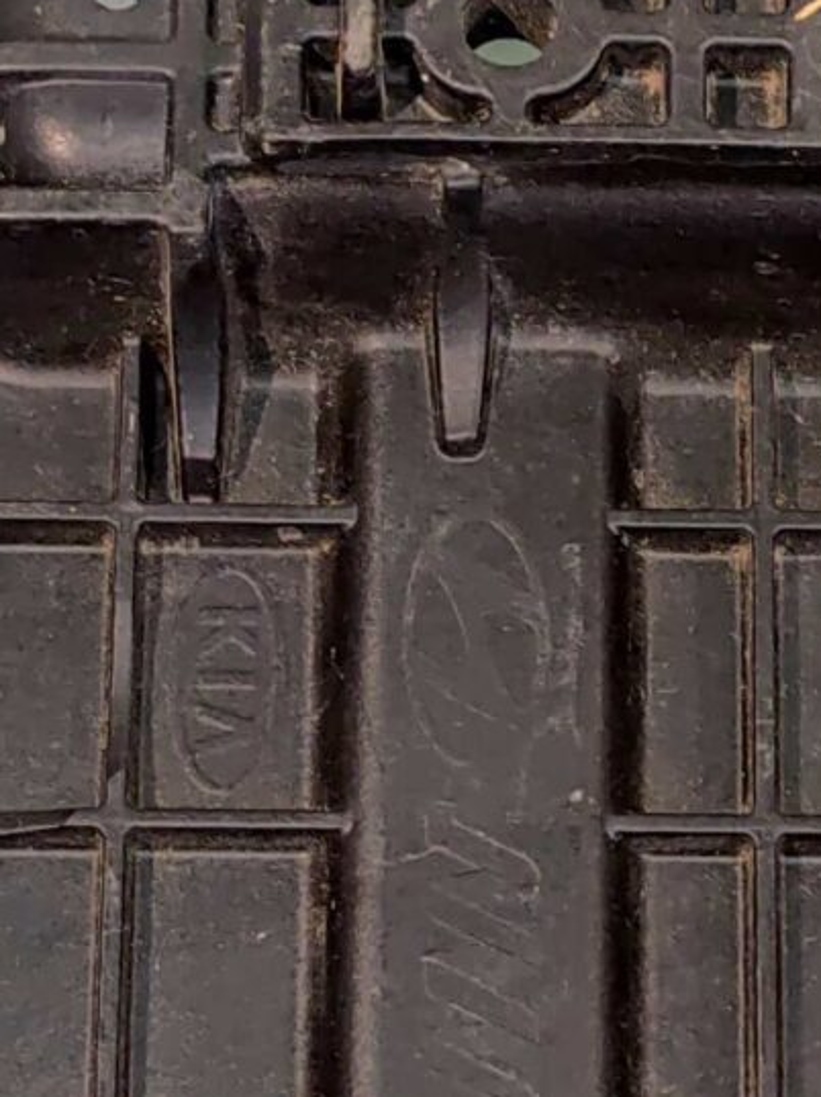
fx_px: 2565
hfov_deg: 18.0
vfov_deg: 23.7
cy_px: 929
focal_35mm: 81
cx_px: 649
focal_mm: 4.74
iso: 1297
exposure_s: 1/33
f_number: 1.79
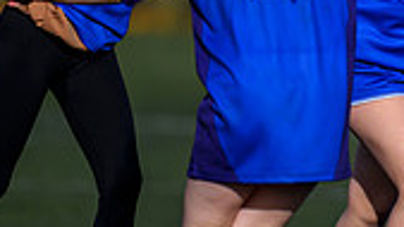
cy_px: -8
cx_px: 677
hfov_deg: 1.5
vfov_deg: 0.8
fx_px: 15445
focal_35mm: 1442
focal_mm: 400
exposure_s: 1/5000
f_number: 3.2
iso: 500
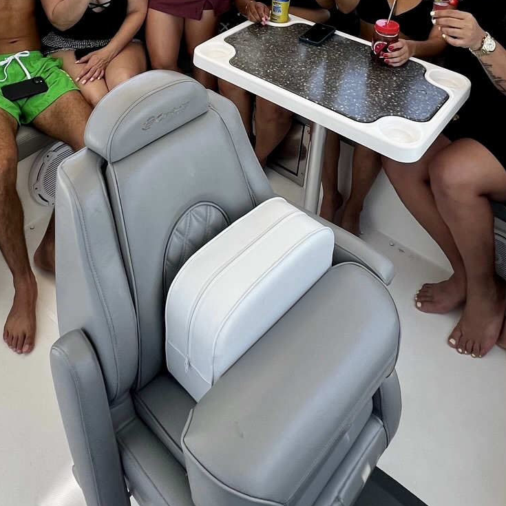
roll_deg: -3.0
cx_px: 207
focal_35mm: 32
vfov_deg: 42.7
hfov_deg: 50.8
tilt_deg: -21.7
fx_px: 529
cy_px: -20
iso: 32
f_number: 1.8
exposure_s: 1/547
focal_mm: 1.57
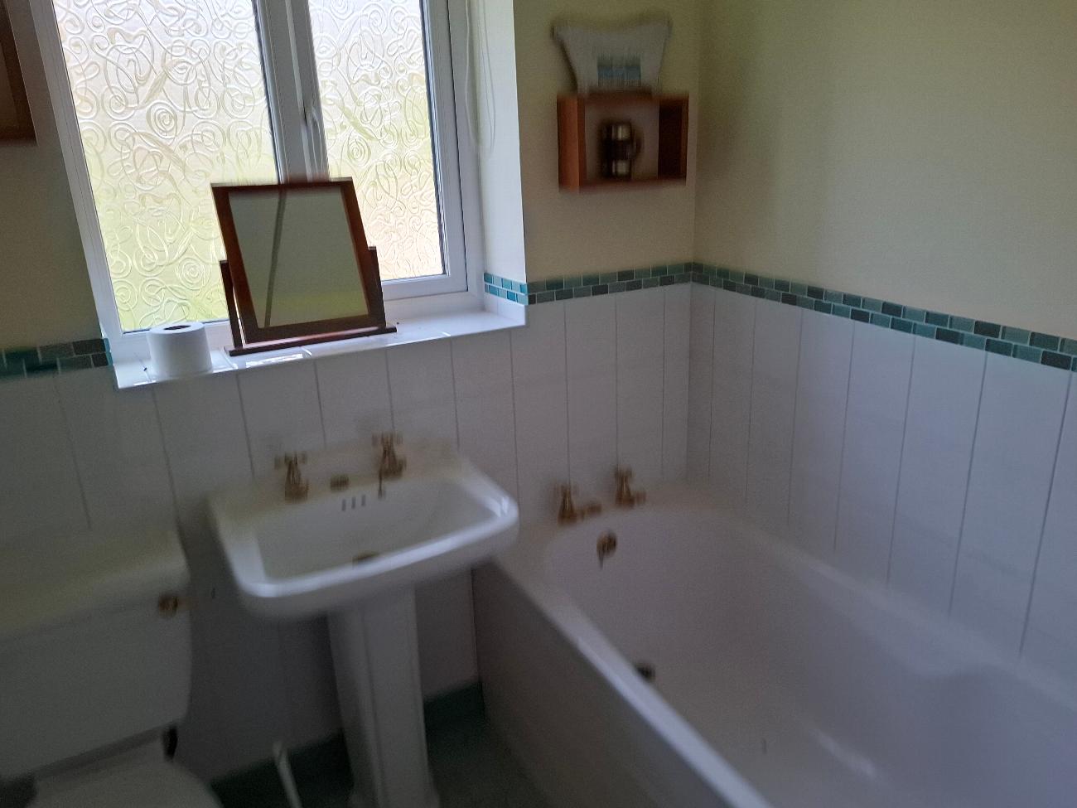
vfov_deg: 58.9
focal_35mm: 23
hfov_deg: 73.9
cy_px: 404
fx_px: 716
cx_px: 538
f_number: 1.8
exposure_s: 1/100
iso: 50
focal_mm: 5.54
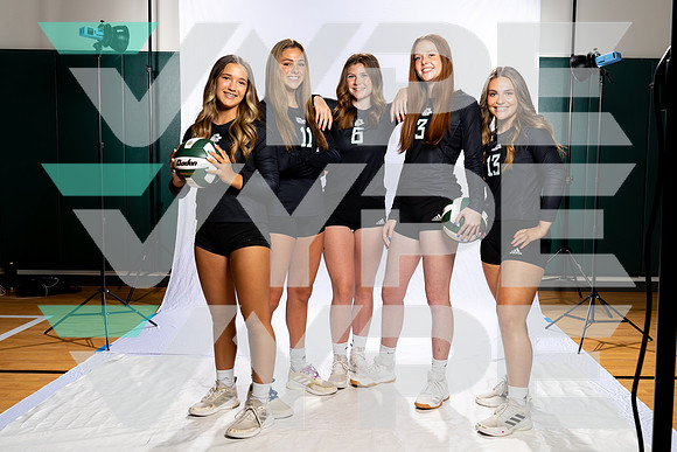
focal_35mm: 37
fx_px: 703
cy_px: 237
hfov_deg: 51.4
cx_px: 372
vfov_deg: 35.6
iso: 160
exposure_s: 1/250
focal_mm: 34
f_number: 8
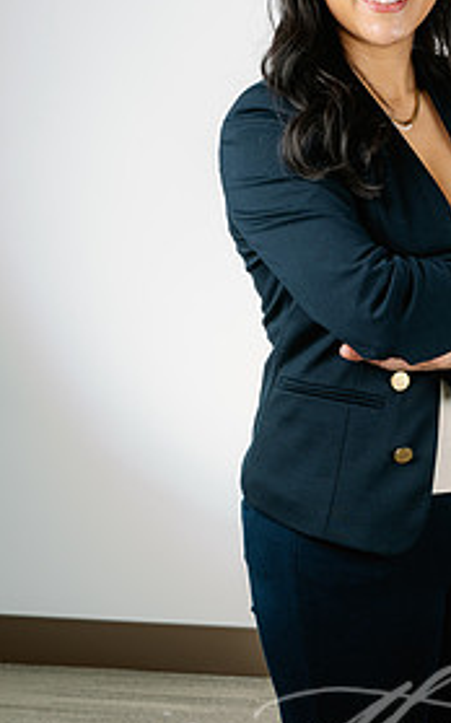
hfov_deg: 11.3
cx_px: 386
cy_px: 264
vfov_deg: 18.1
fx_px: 2265
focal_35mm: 115
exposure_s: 1/160
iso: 125
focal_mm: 70
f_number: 8
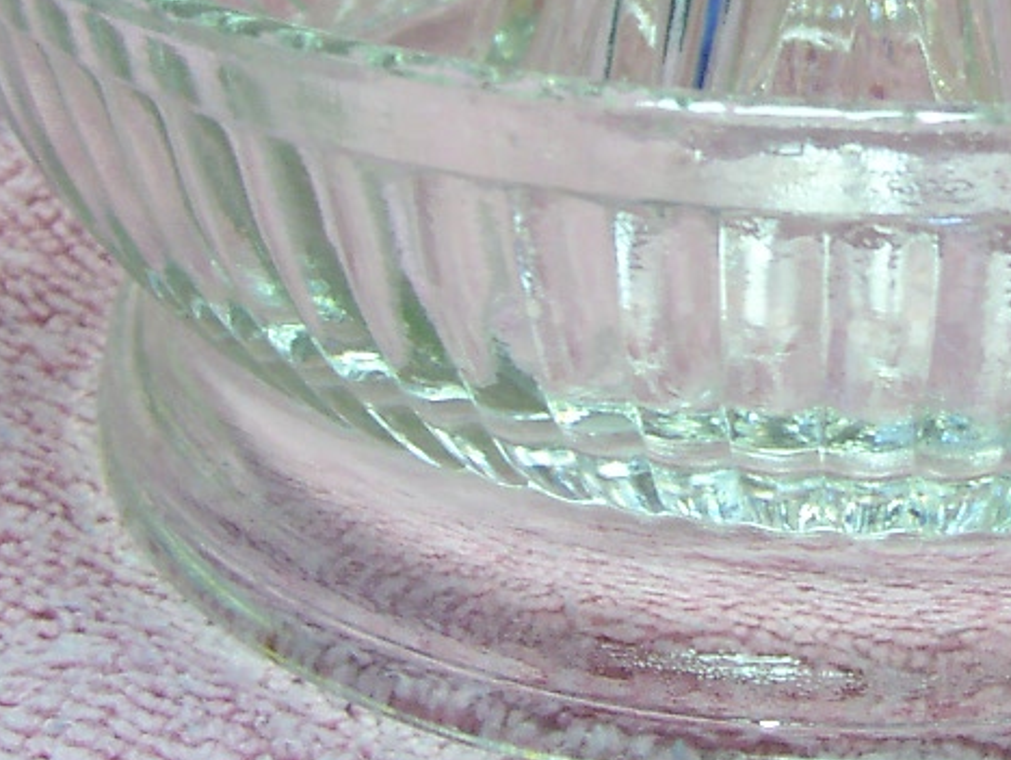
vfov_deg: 15.3
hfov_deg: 20.2
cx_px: 911
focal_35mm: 95
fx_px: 2777
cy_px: 30
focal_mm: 5.6
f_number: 2.8
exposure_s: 1/30
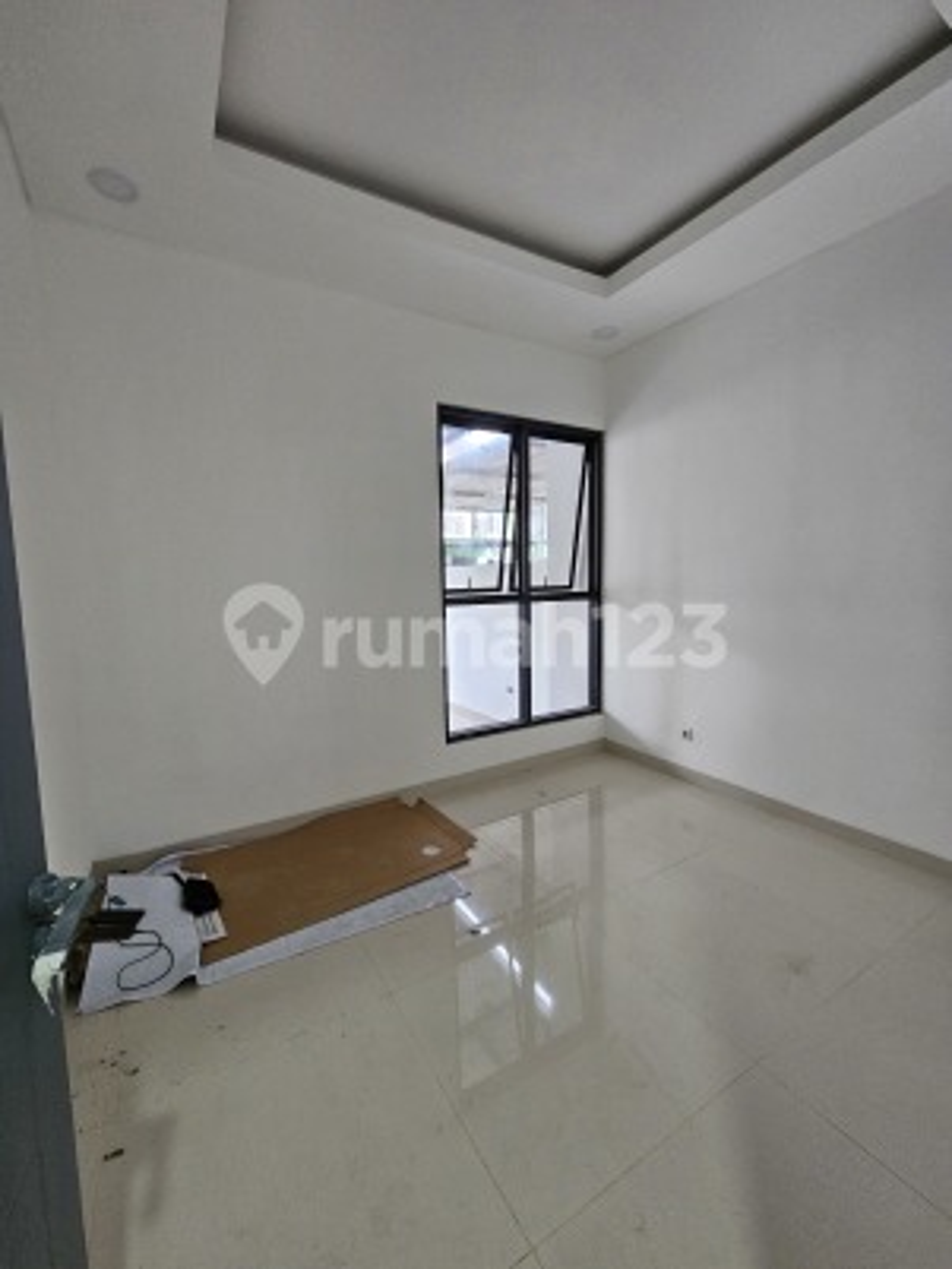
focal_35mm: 13
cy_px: 634
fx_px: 476
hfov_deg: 89.9
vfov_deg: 106.2
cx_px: 476
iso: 400
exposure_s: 1/50
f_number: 2.2
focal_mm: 2.2
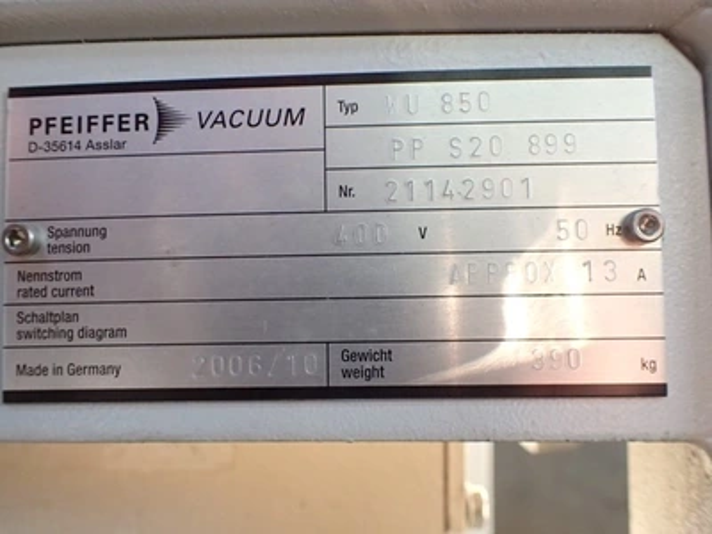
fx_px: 617
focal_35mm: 30
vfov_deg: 46.8
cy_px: 267
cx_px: 356
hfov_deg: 60.0
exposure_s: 1/60
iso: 800
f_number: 2.3
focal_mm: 5.5
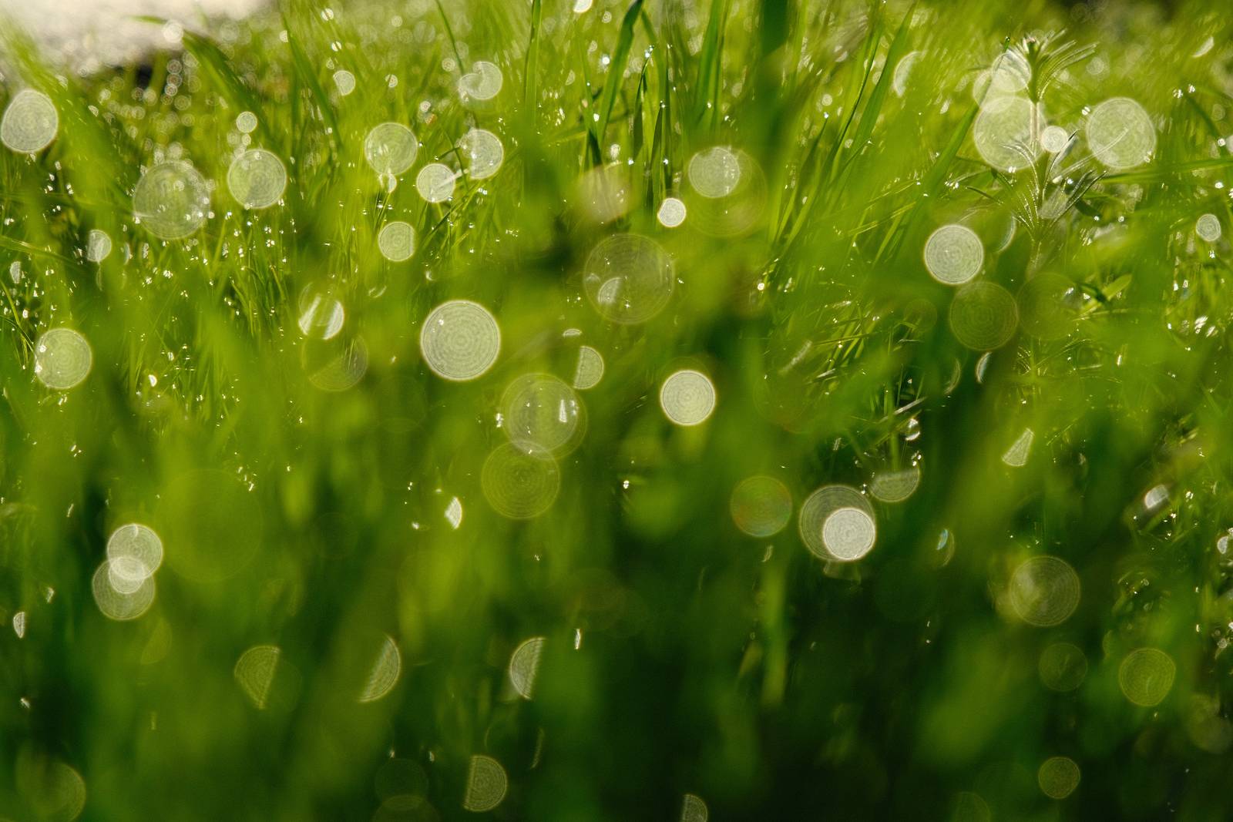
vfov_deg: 15.0
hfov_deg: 22.4
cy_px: 411
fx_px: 3117
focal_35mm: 91
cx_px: 616
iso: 640
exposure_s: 1/1900
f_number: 5.6
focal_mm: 60.8
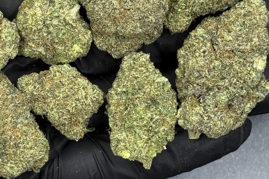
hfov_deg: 14.8
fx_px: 1039
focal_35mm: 139
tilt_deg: -83.6
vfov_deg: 9.9
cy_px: 56
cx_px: 111
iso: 125
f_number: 1.78
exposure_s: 1/50
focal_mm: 6.76
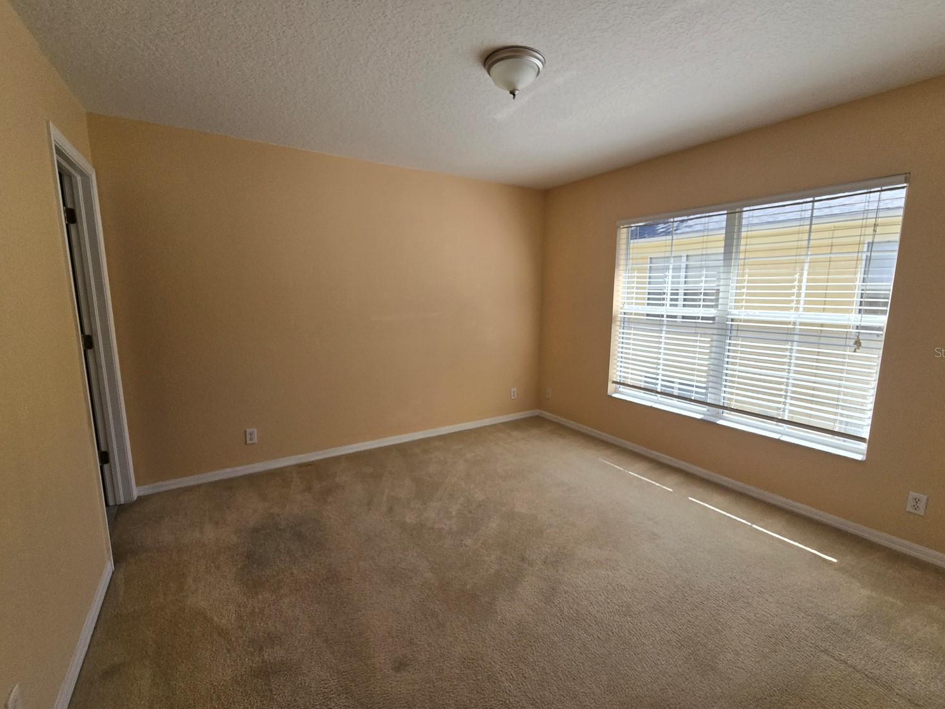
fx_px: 382
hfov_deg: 102.0
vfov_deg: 85.7
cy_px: 352
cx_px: 486
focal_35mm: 14
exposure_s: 1/719
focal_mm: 2.2
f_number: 2.2
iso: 80
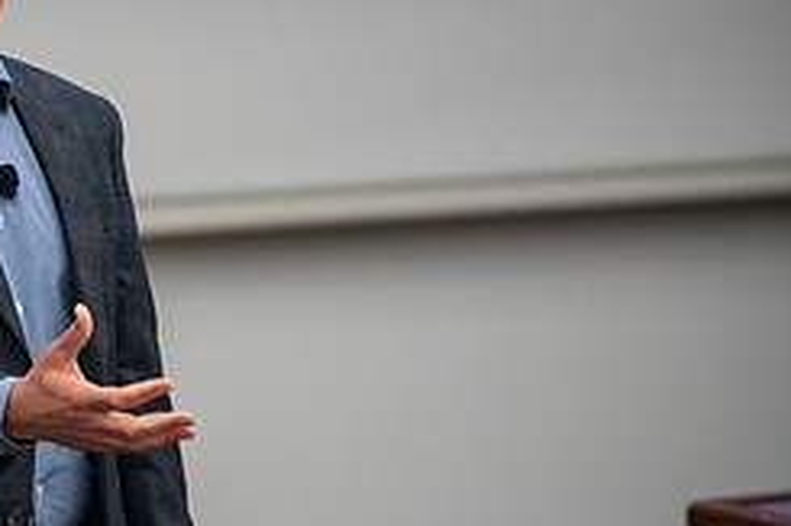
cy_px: 129
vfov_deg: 2.9
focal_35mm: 473
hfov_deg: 4.4
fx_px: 10386
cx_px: -97
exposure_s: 1/160
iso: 2000
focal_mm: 200
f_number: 2.8
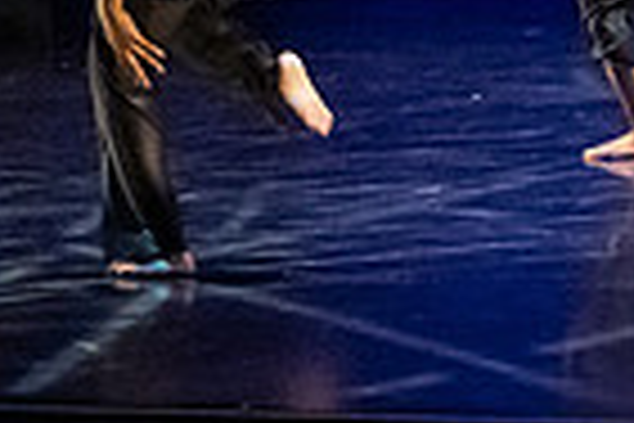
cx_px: 1187
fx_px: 3557
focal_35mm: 202
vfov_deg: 6.6
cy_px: -354
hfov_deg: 9.6
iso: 6400
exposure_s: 1/250
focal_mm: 41
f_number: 2.8
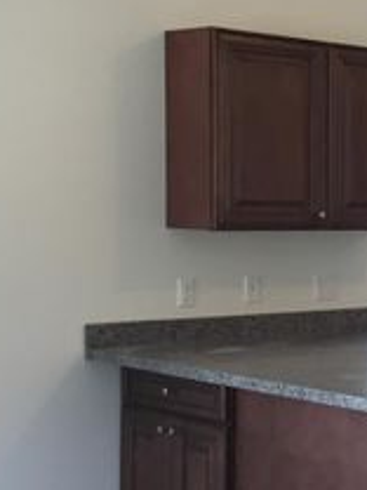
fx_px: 1315
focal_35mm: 93
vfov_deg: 21.0
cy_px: 307
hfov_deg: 14.7
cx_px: 558
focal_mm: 4.15
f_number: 2.2
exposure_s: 1/30
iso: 64
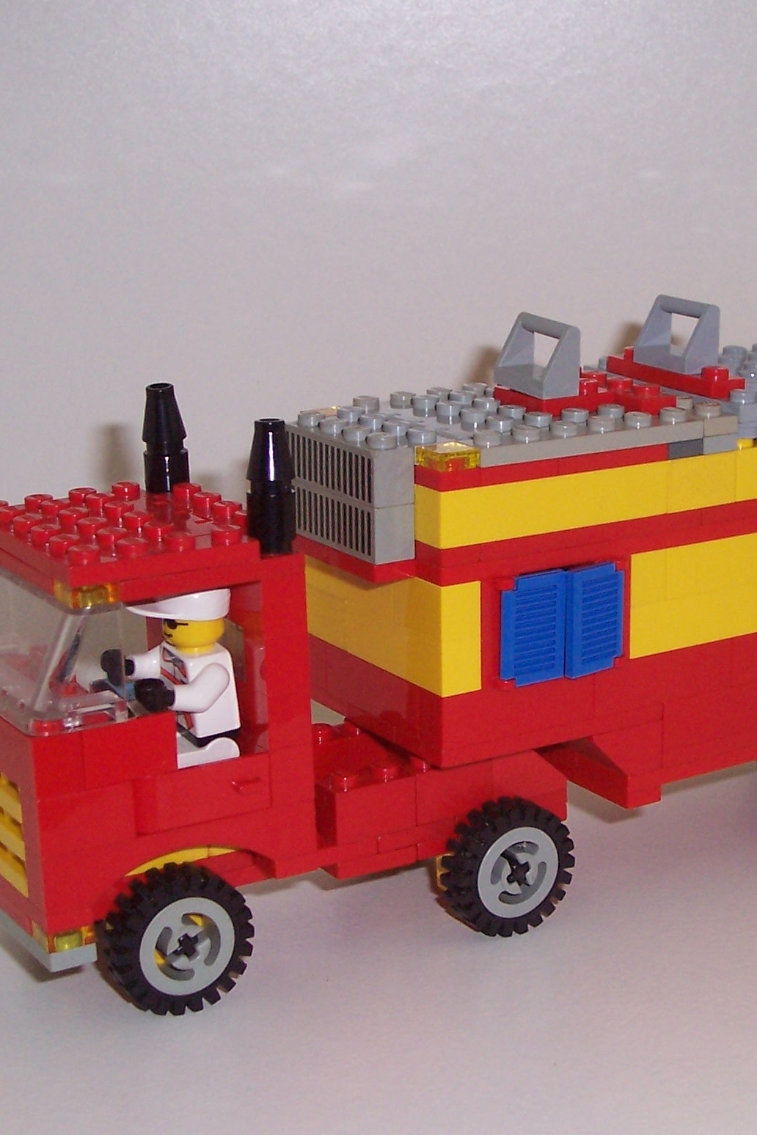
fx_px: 2050
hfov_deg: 20.8
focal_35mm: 65
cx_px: 502
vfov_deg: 31.0
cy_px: 595
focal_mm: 7
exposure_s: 1/60
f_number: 3
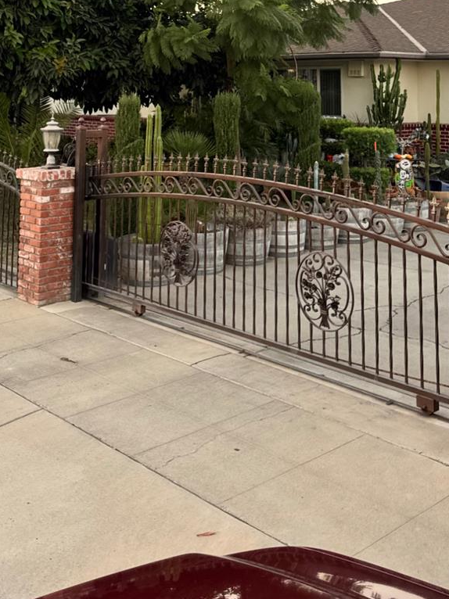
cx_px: 225
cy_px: 16
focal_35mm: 47
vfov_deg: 36.8
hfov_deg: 30.9
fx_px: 813
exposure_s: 1/159
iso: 64
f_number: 1.78
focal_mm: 6.76
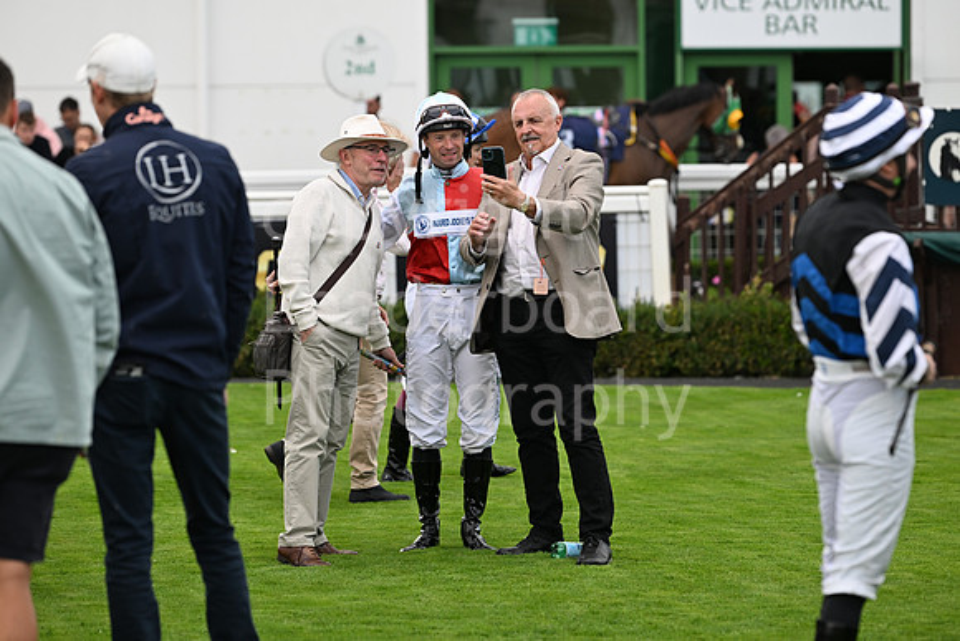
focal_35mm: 200
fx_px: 5334
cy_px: 320
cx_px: 480
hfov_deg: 10.3
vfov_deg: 6.9
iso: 800
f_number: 4.5
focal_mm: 200
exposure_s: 1/1600
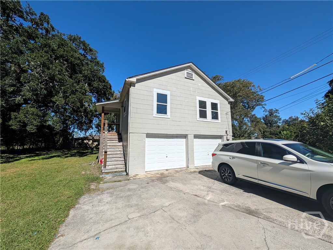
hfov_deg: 110.5
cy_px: 125
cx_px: 166
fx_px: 115
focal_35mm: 12
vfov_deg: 94.5
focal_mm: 2.02
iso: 54
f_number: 1.7
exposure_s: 1/4878
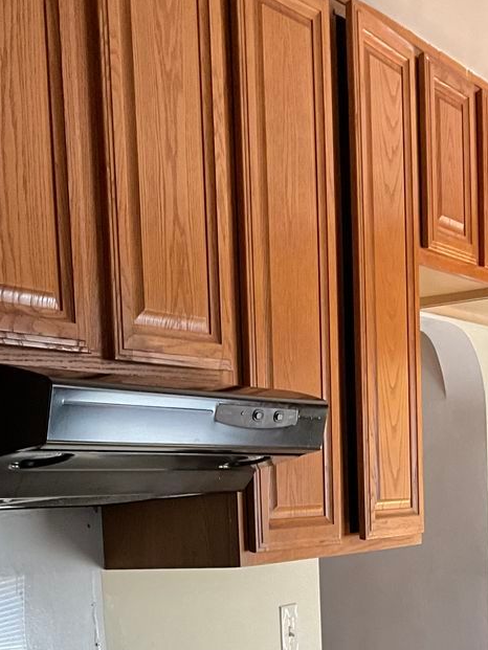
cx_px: 134
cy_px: 665
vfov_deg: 26.2
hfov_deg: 20.9
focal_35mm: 70
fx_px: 1315
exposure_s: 1/60
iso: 125
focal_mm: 3
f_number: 1.8
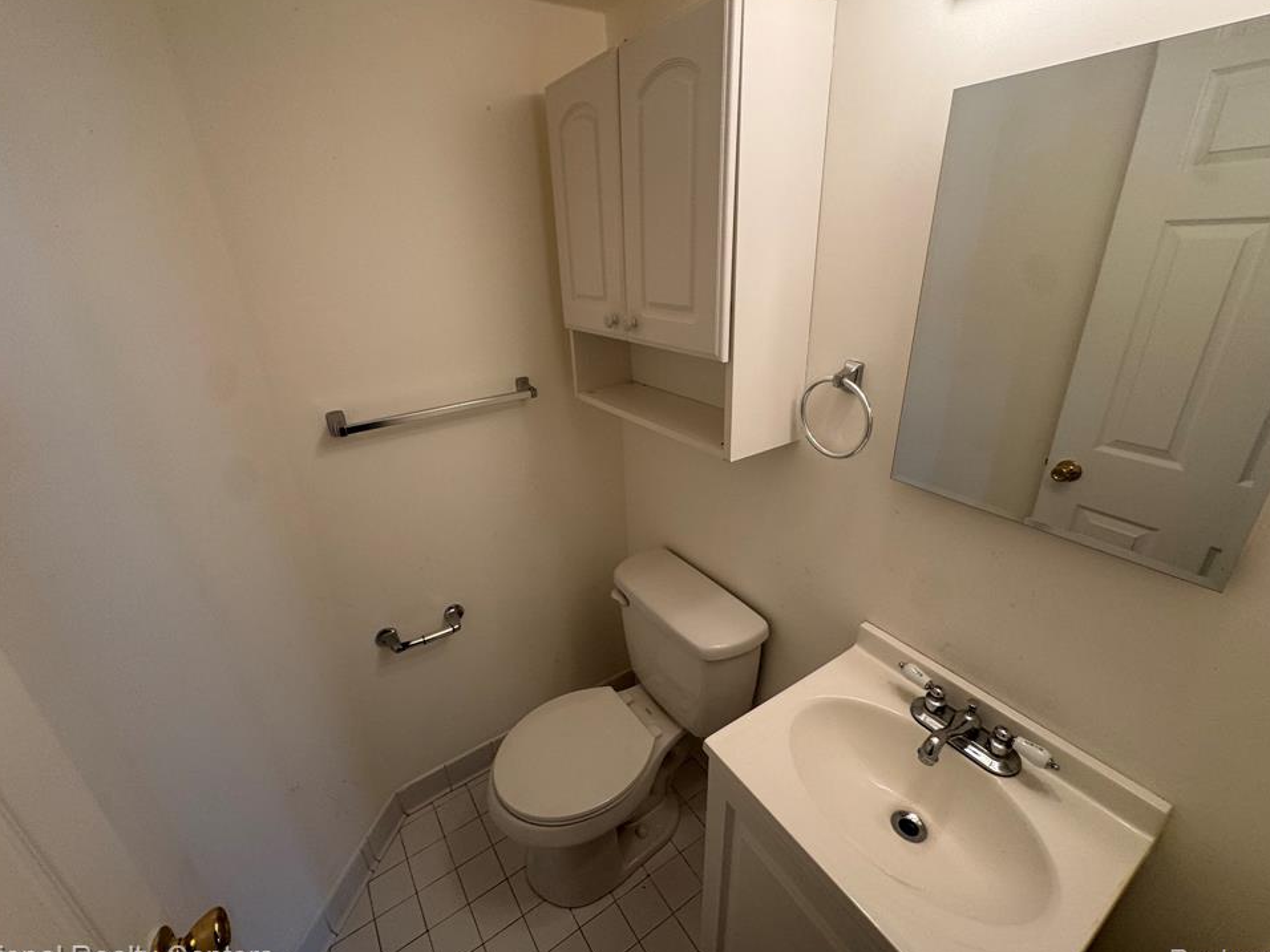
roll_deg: +2.4
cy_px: 471
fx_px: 550
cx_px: 624
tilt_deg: -25.6
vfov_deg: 81.7
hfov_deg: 98.2
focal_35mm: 15
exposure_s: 1/120
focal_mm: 2.22
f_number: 2.2
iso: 125
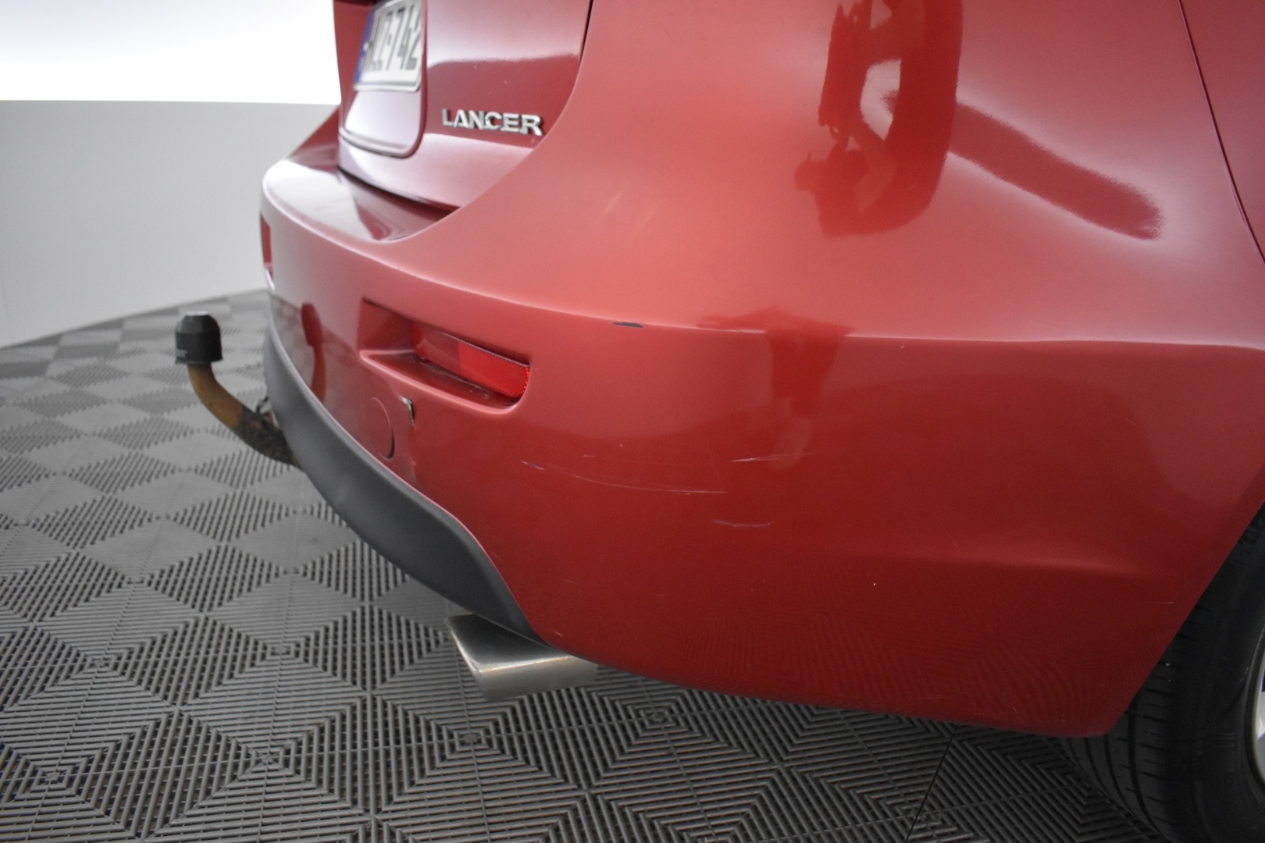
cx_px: 632
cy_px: 422
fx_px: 949
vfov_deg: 47.9
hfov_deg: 67.4
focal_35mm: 27
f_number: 3.5
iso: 2800
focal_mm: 18
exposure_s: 1/60
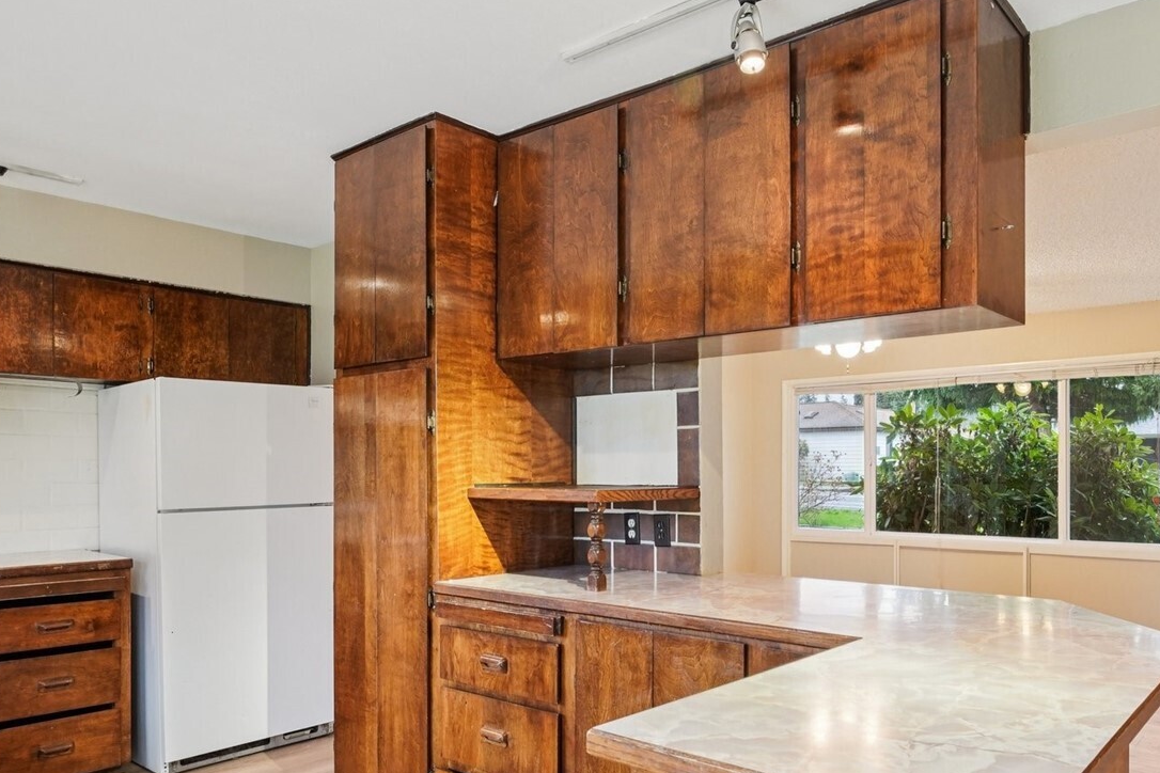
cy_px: 495
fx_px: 805
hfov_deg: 70.7
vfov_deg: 50.6
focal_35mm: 25
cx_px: 702
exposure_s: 1/20
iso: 1600
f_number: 8
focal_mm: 16
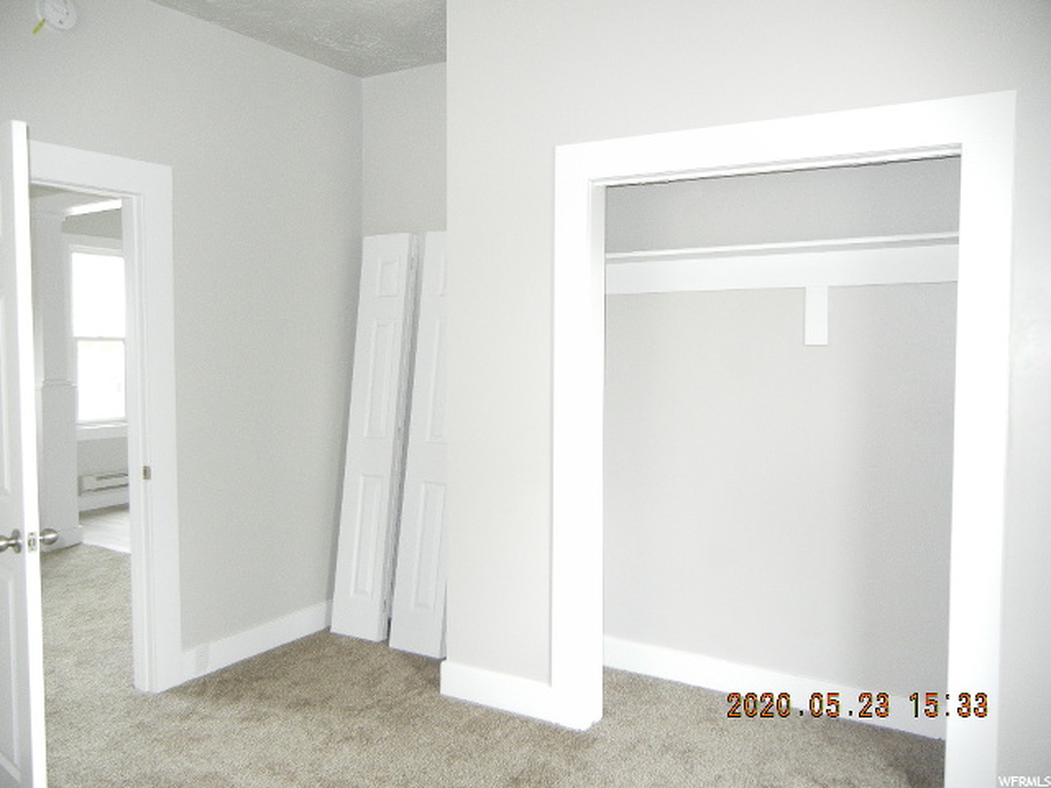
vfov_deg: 46.8
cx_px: 526
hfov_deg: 60.0
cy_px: 394
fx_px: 911
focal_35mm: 30
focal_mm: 5.4
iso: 451
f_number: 3.5
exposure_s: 1/30
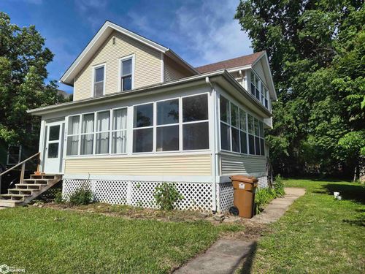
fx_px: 243
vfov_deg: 58.9
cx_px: 182
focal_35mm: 23
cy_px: 137
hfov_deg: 73.9
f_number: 1.8
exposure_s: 1/7696
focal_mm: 5.4
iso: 80
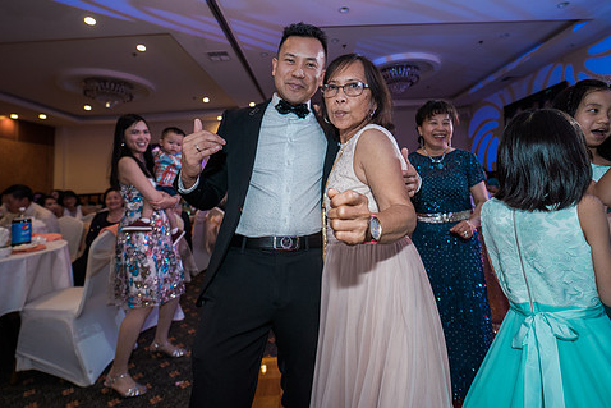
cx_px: 322
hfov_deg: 93.2
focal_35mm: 17
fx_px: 289
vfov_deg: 69.8
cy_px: 166
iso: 800
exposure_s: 1/160
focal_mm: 14
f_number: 2.8
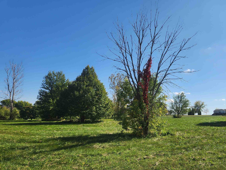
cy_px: 105
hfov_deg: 61.1
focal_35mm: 29
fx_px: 189
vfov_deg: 47.8
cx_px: 137
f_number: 1.8
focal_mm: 5.4
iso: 20
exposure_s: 1/1628
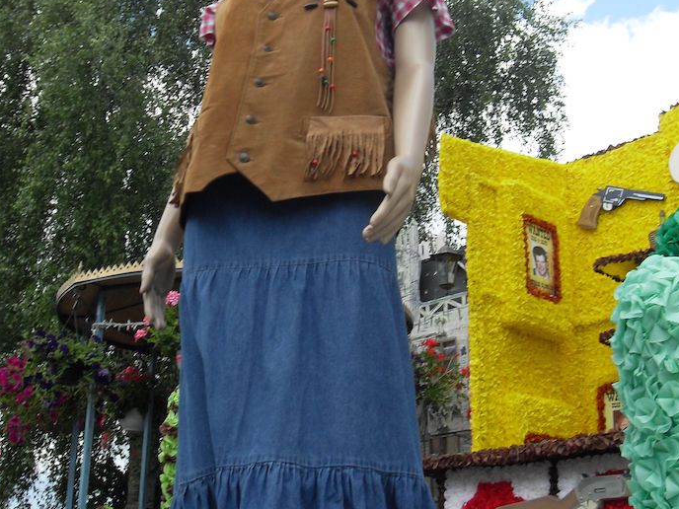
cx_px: 341
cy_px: 210
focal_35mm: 50
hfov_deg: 38.2
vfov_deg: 29.1
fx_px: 981
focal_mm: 6.3
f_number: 8.9
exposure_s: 1/60
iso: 80
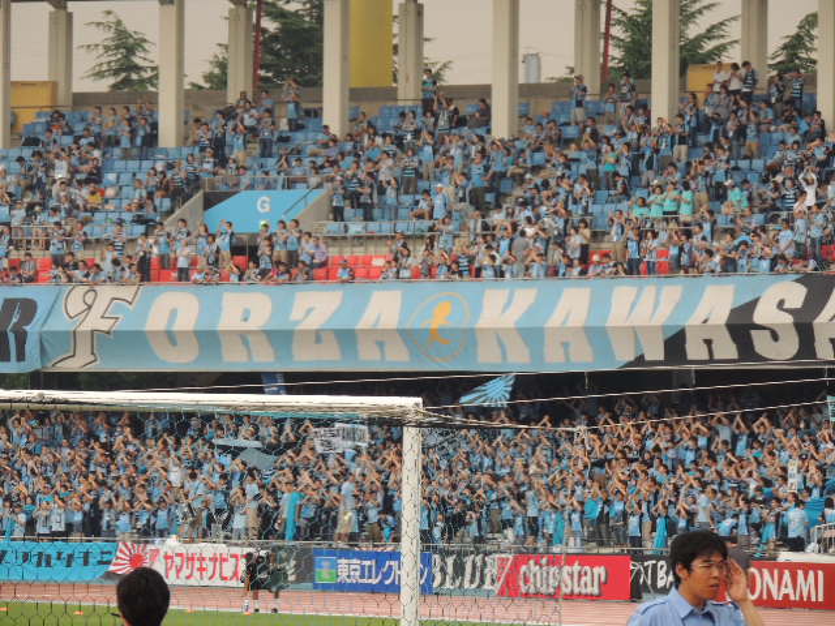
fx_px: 6633
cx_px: 418
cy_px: 313
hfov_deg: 7.2
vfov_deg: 5.4
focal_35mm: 275
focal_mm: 49
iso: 400
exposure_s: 1/160
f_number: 4.7
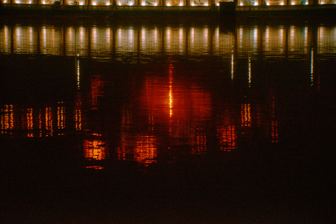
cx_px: 168
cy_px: 112
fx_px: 1960
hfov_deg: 9.8
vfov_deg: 6.5
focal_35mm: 210
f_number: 5.6
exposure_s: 1/25
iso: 500
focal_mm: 140
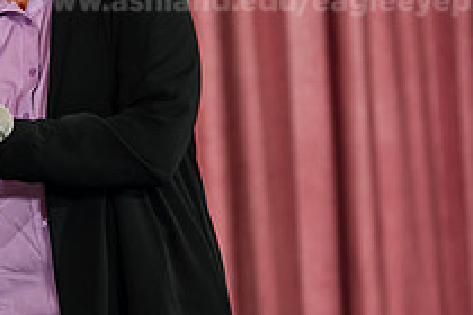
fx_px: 5978
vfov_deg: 3.0
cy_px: 48
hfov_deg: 4.5
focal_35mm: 455
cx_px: -77
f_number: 3.2
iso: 1600
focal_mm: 165
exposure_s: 1/200
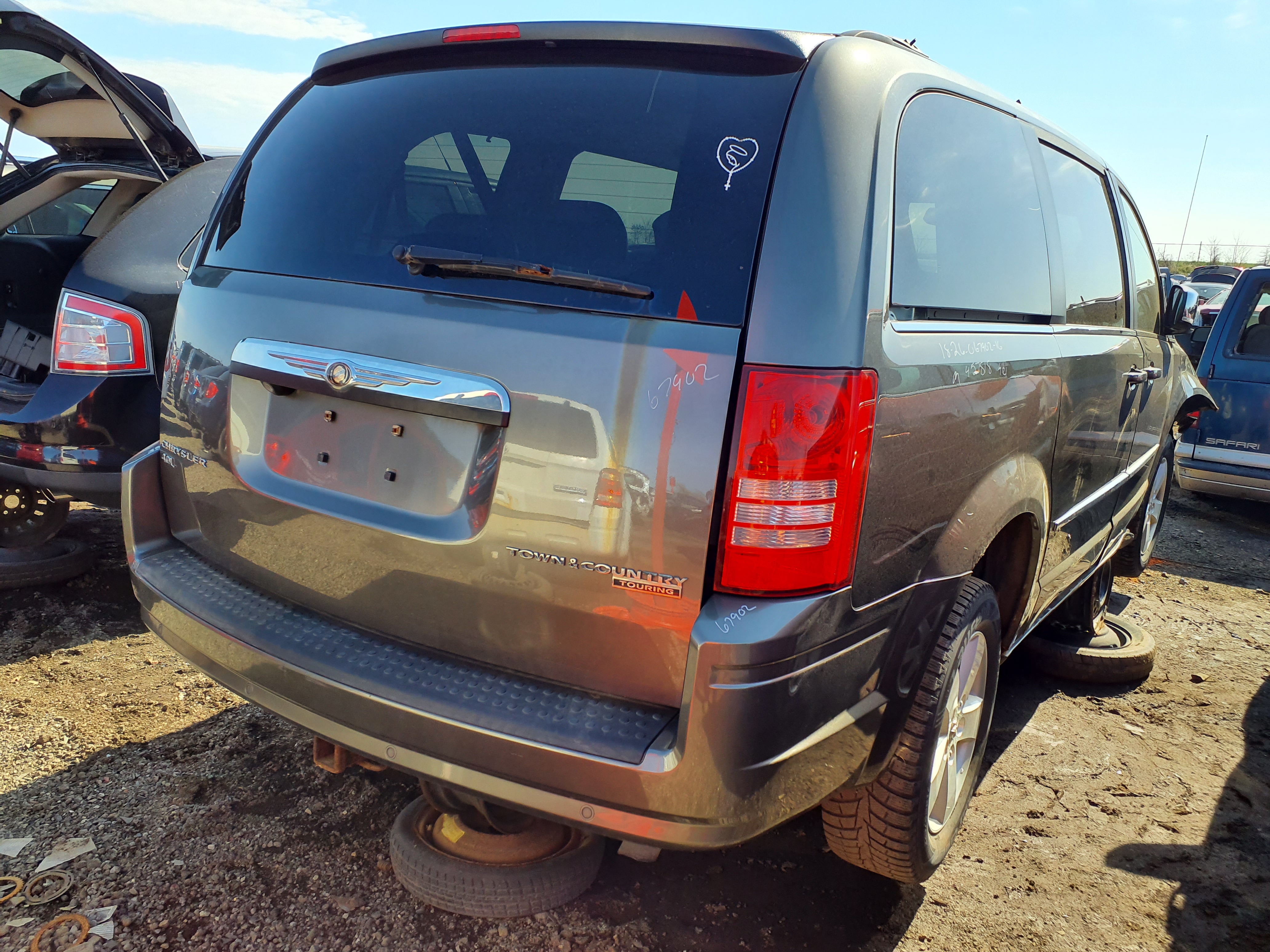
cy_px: 476
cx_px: 635
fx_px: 991
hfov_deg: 65.3
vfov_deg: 51.4
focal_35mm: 27
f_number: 1.9
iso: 40
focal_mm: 3.58
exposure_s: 1/702
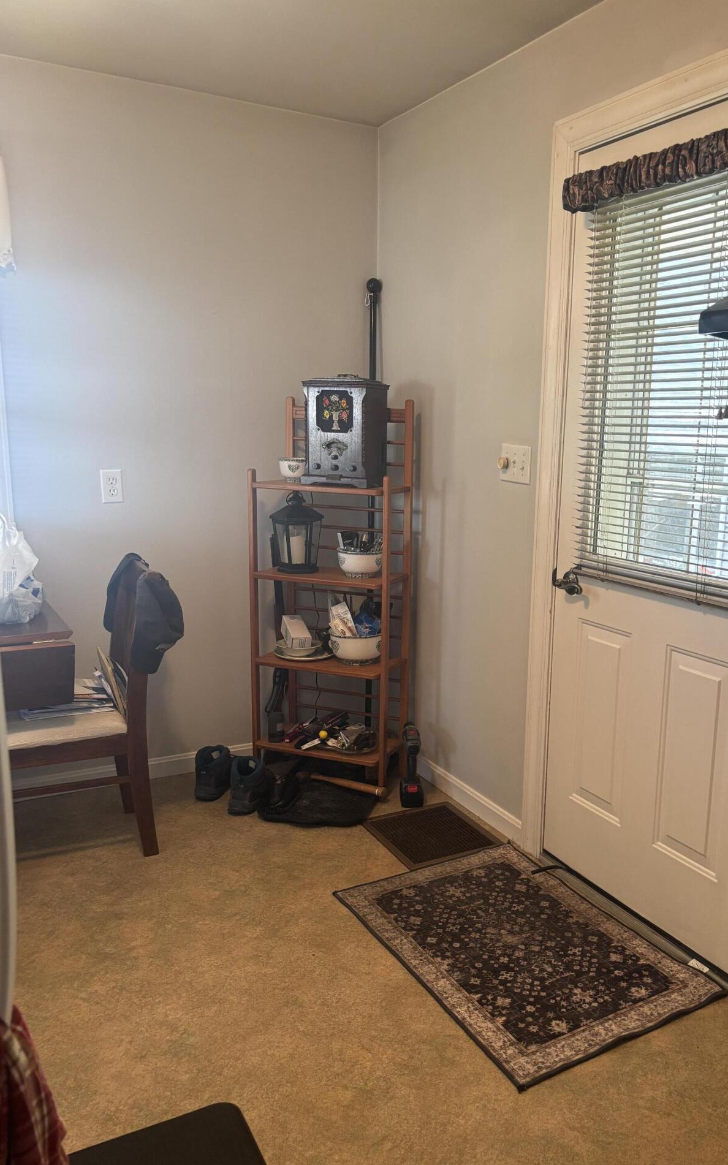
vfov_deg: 64.6
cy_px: 608
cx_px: 448
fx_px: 921
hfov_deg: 42.9
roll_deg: -1.9
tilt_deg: -10.8
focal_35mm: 29
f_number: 1.6
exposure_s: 1/60
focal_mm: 5.96
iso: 125
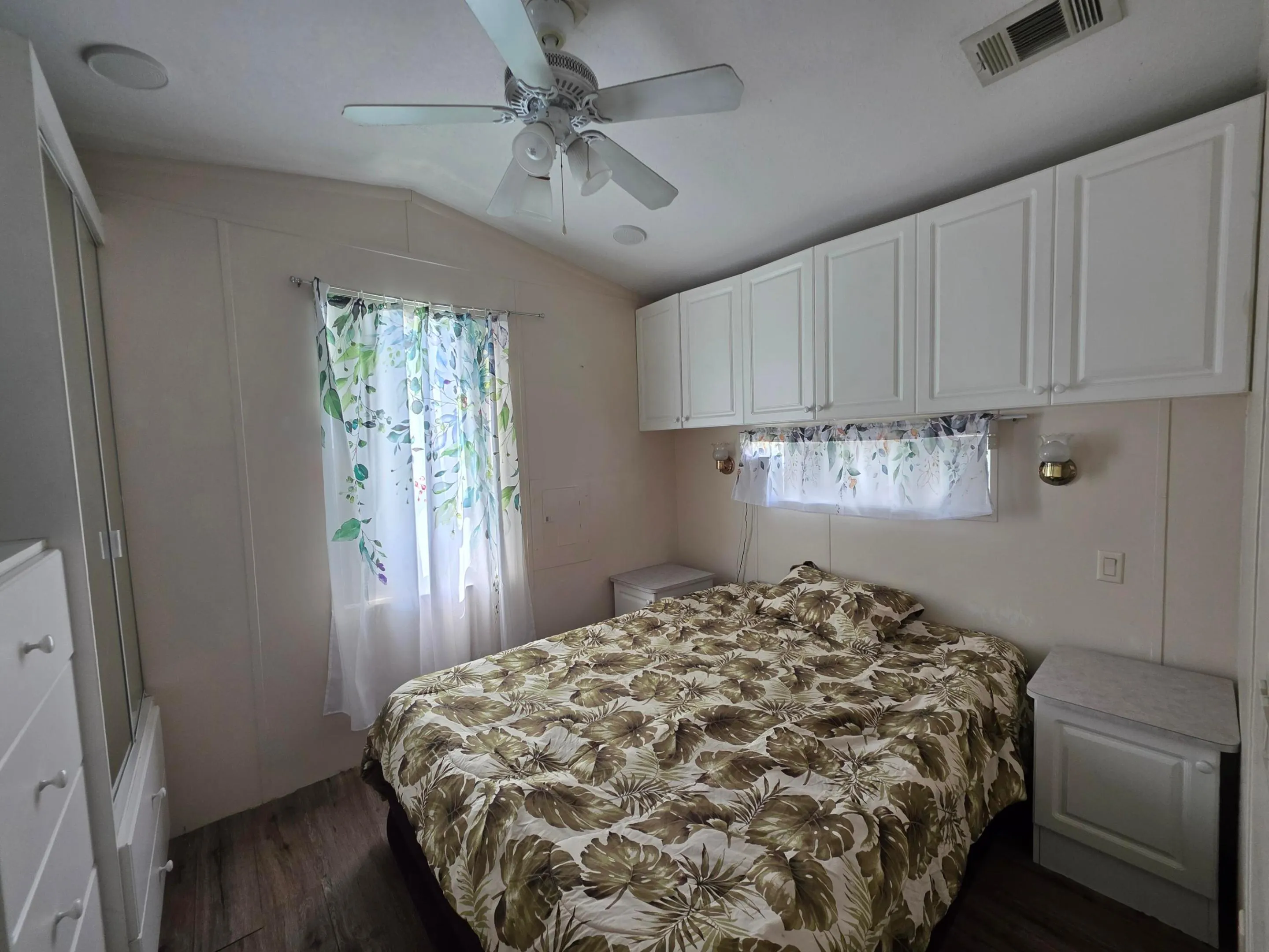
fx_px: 477
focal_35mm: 13
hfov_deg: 106.2
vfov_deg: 89.9
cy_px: 476
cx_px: 634
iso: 125
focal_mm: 2.2
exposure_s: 1/120
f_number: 1.9
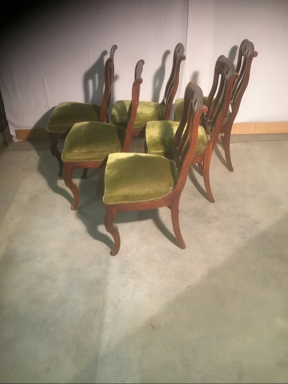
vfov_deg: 58.4
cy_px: 192
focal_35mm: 31
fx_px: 344
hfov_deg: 45.4
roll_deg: +0.7
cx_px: 144
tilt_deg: -34.5
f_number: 2.4
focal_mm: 3.3
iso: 200
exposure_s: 1/25
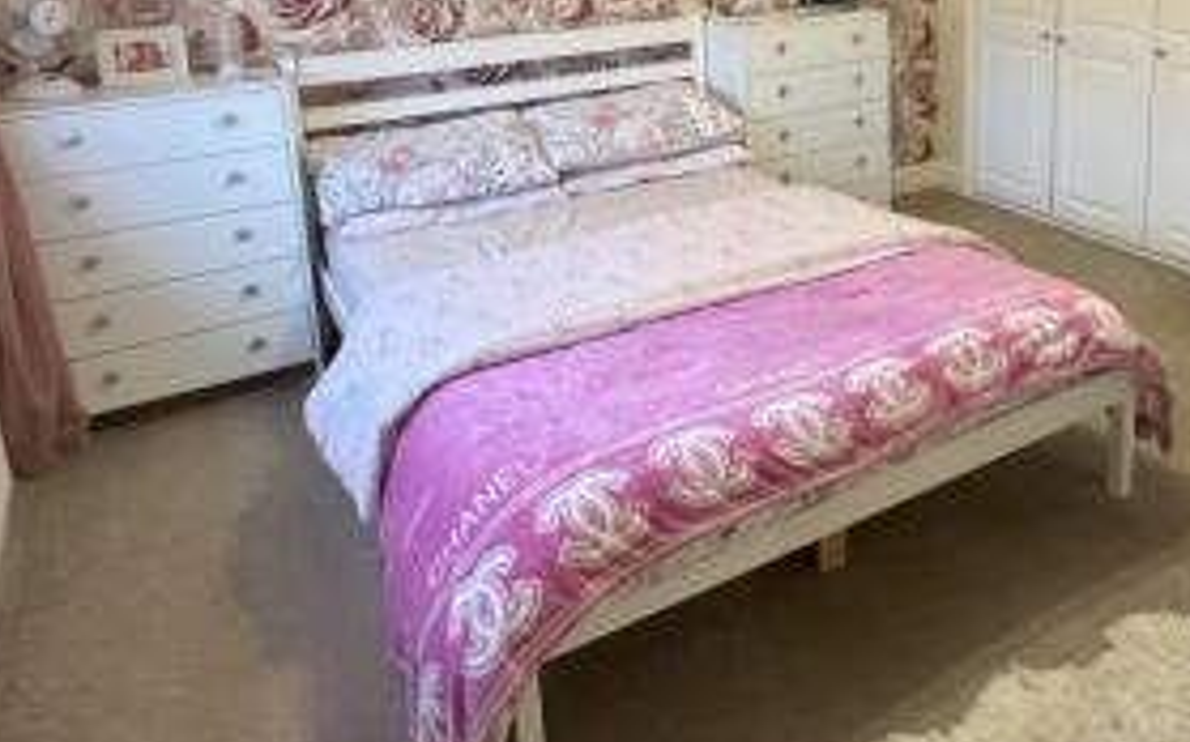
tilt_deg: -11.6
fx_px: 1005
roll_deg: +2.0
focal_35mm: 31
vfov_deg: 38.3
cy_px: 104
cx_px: 766
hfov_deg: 60.2
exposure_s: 1/50
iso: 250
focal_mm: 2.22
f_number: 2.2
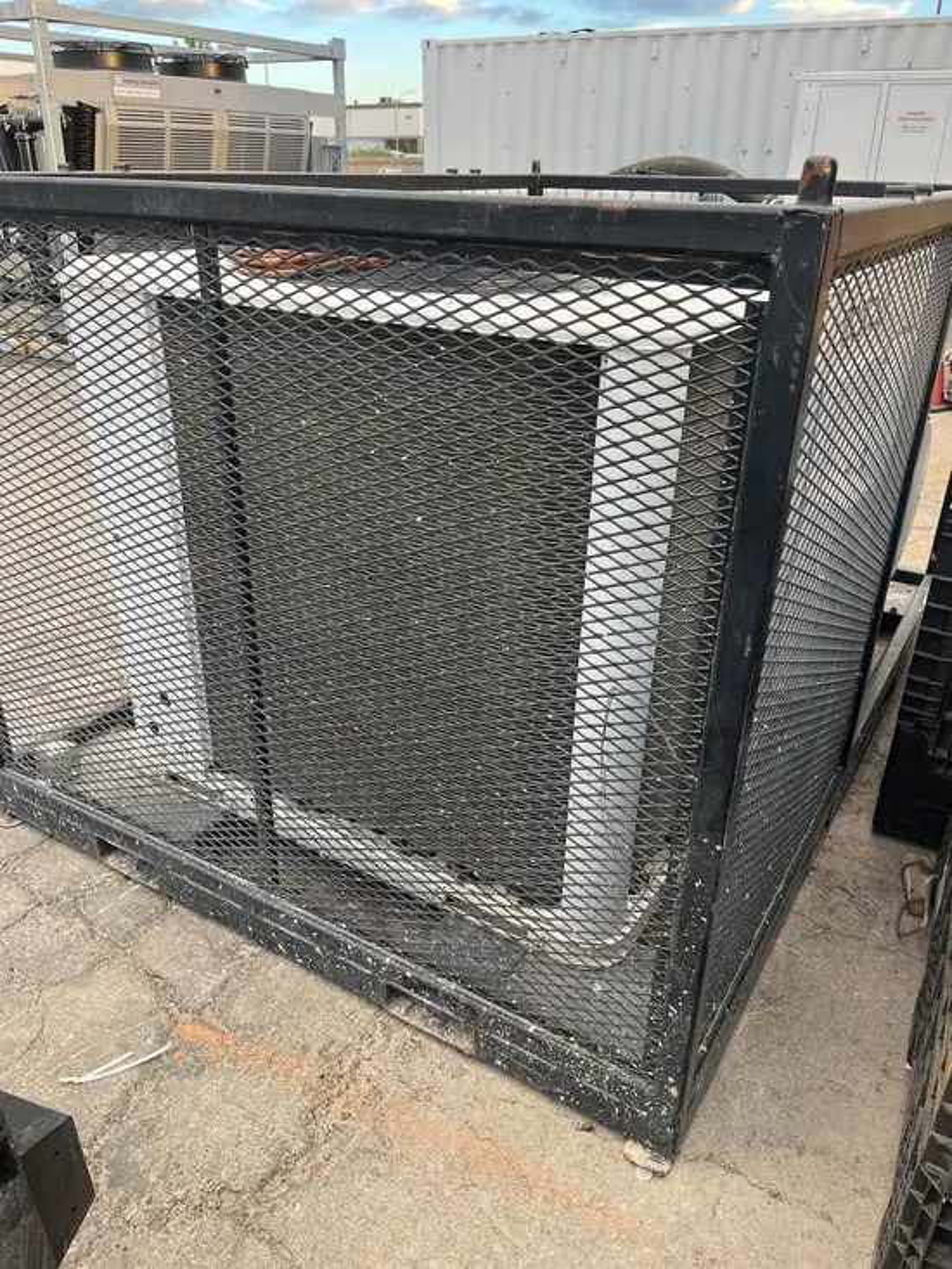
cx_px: 476
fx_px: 953
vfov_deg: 67.3
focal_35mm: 26
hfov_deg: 53.1
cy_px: 634
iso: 40
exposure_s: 1/122
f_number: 1.6
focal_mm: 5.1
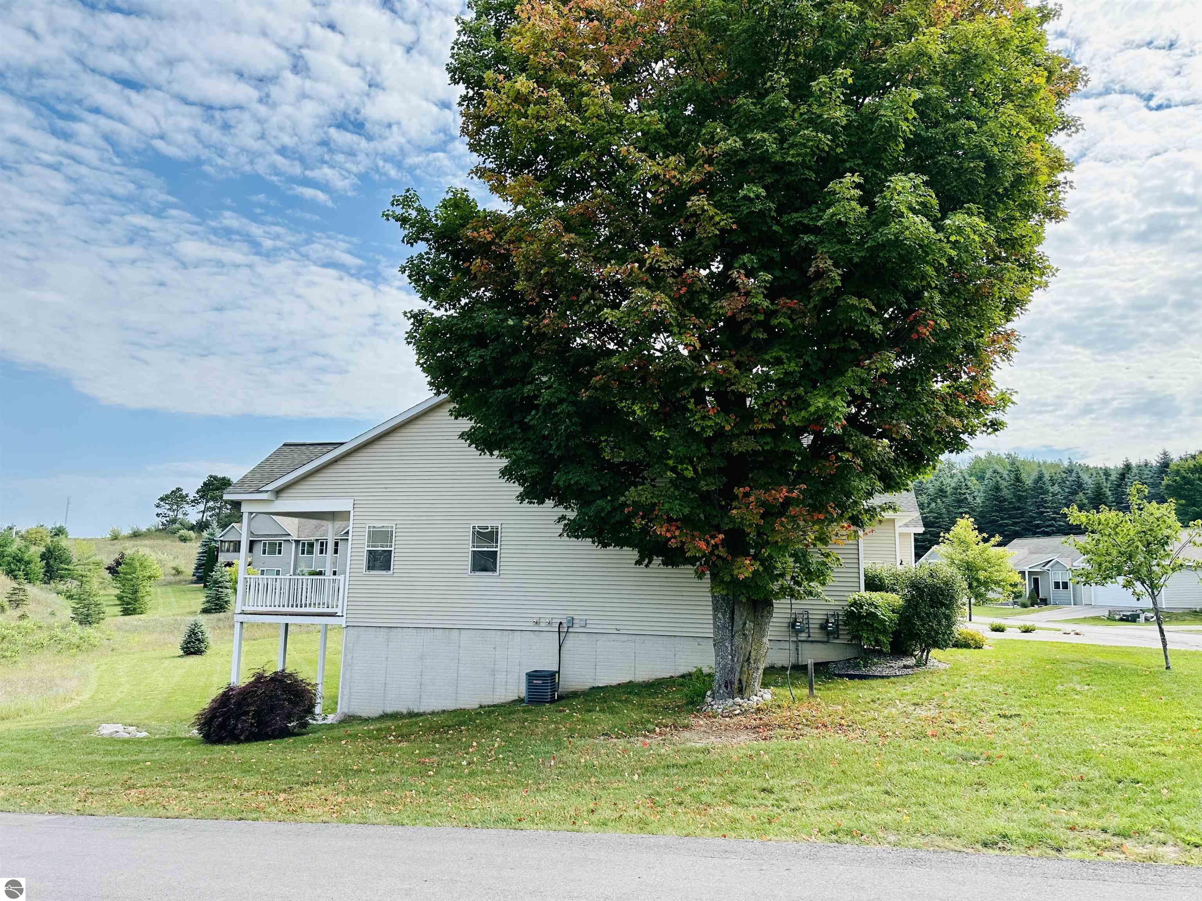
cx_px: 601
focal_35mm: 24
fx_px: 833
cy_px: 450
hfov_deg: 71.6
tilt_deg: +10.0
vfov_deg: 56.8
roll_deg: -0.2
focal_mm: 6.86
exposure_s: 1/3155
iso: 80
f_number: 1.78
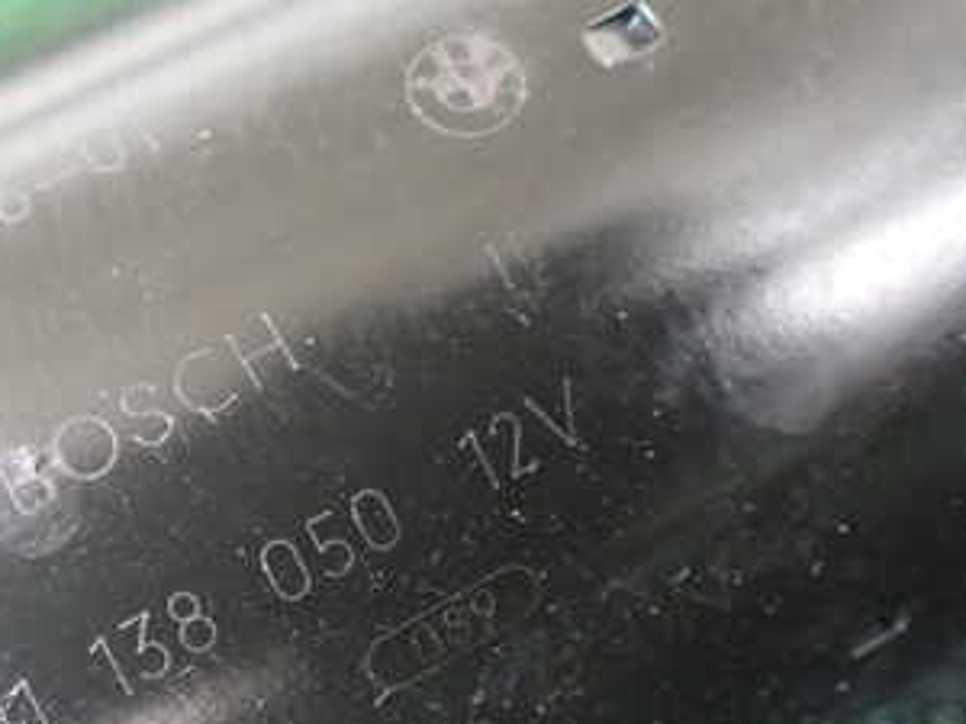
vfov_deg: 24.4
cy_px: 441
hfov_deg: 30.6
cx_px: 74
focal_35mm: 60
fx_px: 1674
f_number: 2.3
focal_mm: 5.4
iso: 800
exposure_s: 1/50
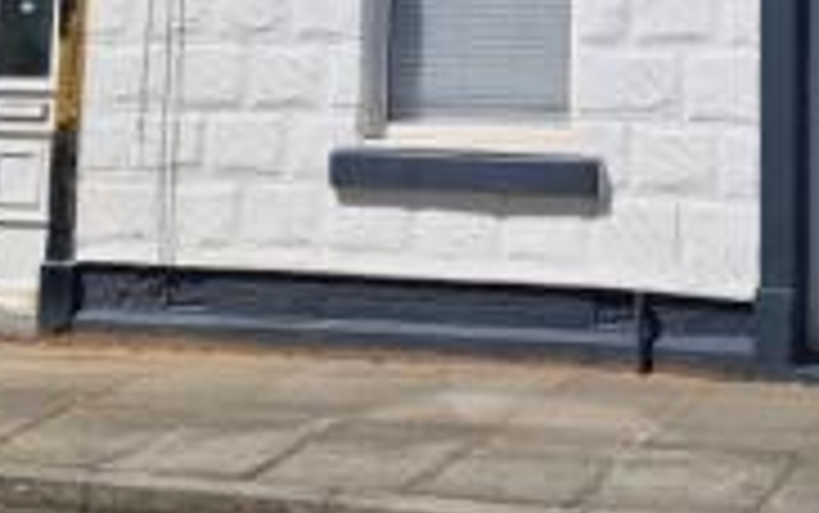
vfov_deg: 15.5
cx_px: 704
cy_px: -254
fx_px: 1742
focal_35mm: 78
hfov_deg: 25.8
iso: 50
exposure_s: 1/3664
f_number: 1.8
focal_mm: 5.4
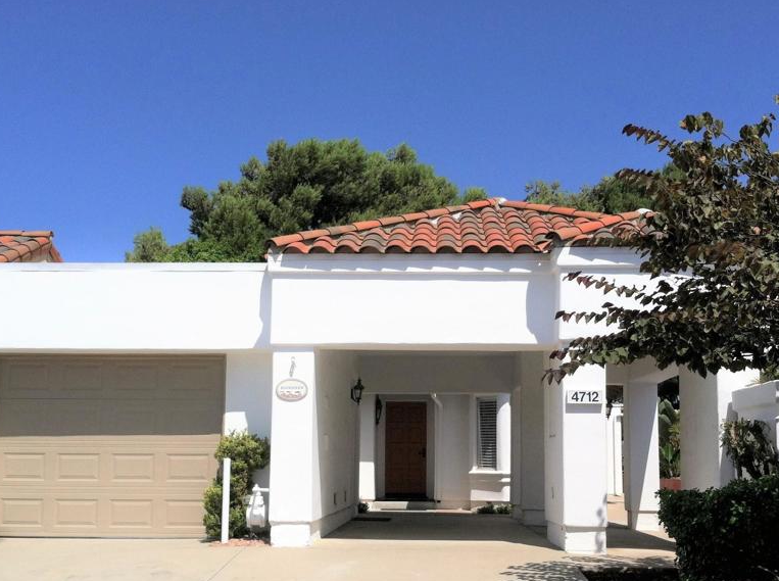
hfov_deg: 40.5
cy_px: 338
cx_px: 411
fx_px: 1056
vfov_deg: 30.7
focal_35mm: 47
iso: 80
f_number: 2.8
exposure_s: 1/2000
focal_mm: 3.85
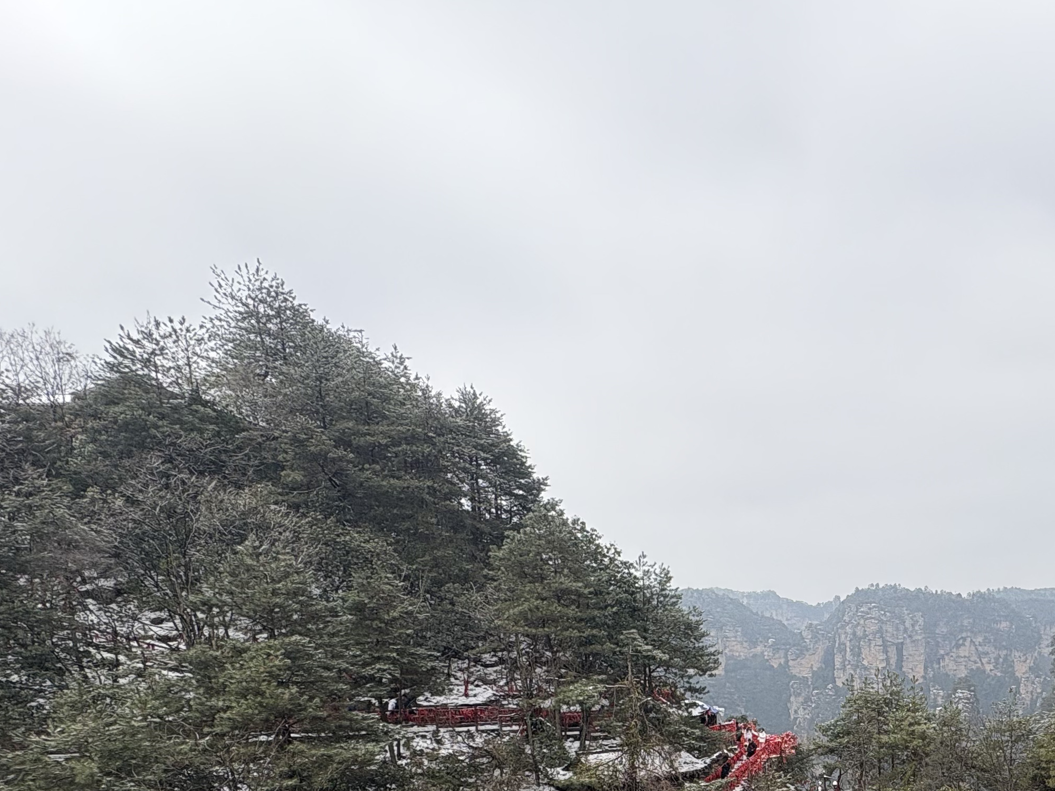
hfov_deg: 57.8
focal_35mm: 28
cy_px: 768
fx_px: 853
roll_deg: +1.1
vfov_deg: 43.5
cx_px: 870
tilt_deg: -7.6
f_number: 2.2
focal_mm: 2.22
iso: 50
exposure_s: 1/993
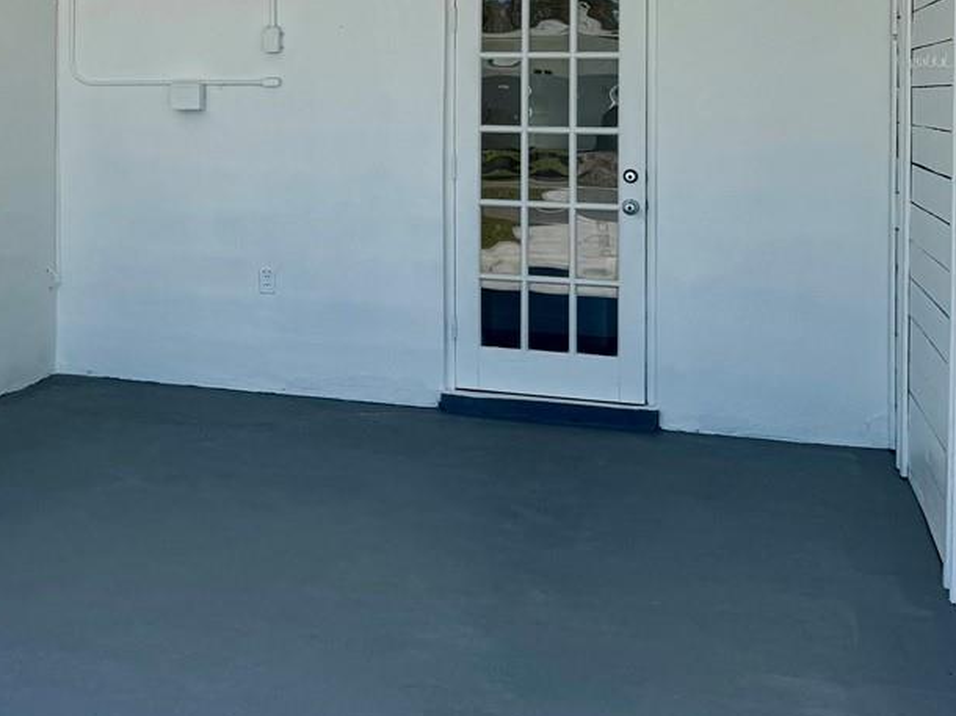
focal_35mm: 63
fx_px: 1739
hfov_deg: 28.1
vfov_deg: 22.7
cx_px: -91
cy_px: 61
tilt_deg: -1.6
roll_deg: -0.3
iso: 80
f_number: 1.78
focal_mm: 6.76
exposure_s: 1/1869
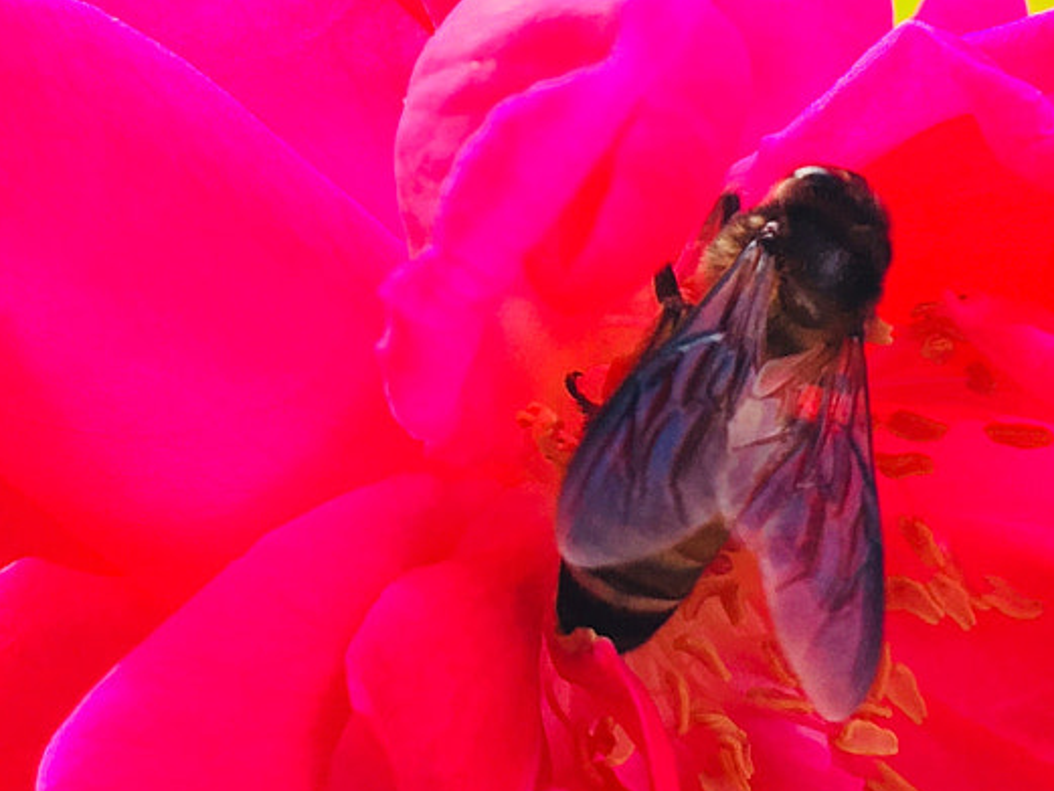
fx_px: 2711
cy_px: 188
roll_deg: -0.5
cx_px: 380
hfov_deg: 21.9
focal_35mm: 89
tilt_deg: -22.3
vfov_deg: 16.5
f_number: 2.2
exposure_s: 1/100
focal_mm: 4.15
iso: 32
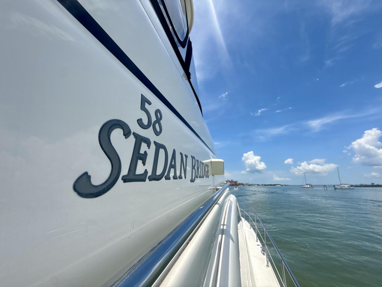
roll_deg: +0.4
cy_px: 144
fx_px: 154
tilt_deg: +18.3
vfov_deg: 85.7
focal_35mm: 14
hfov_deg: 102.1
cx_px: 191
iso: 50
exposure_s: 1/3663
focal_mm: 2.22
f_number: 2.2
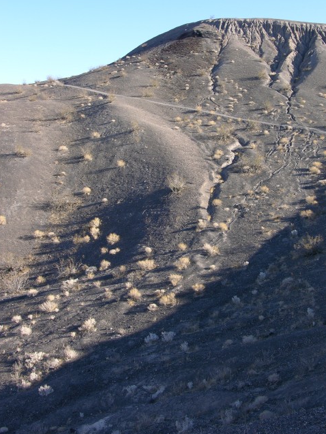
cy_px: 178
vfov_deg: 40.3
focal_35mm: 47
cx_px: 182
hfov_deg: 30.9
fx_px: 590
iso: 50
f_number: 4.6
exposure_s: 1/142
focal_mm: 10
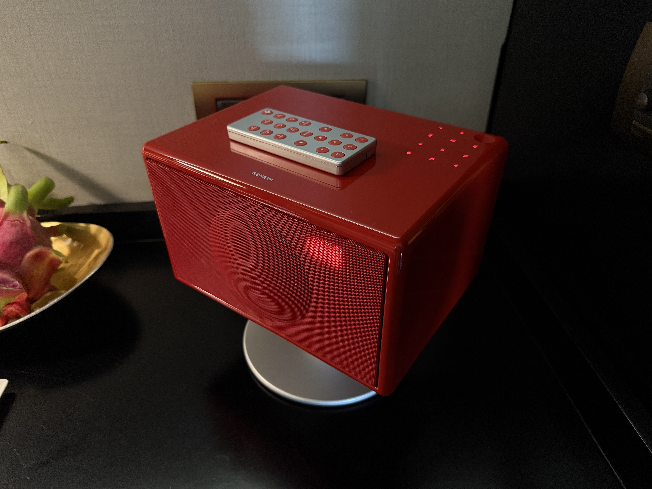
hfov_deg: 71.6
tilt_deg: -34.0
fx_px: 452
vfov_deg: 56.8
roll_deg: +0.4
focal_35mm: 24
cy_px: 244
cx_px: 326
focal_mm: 6.76
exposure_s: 1/30
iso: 800
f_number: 1.78
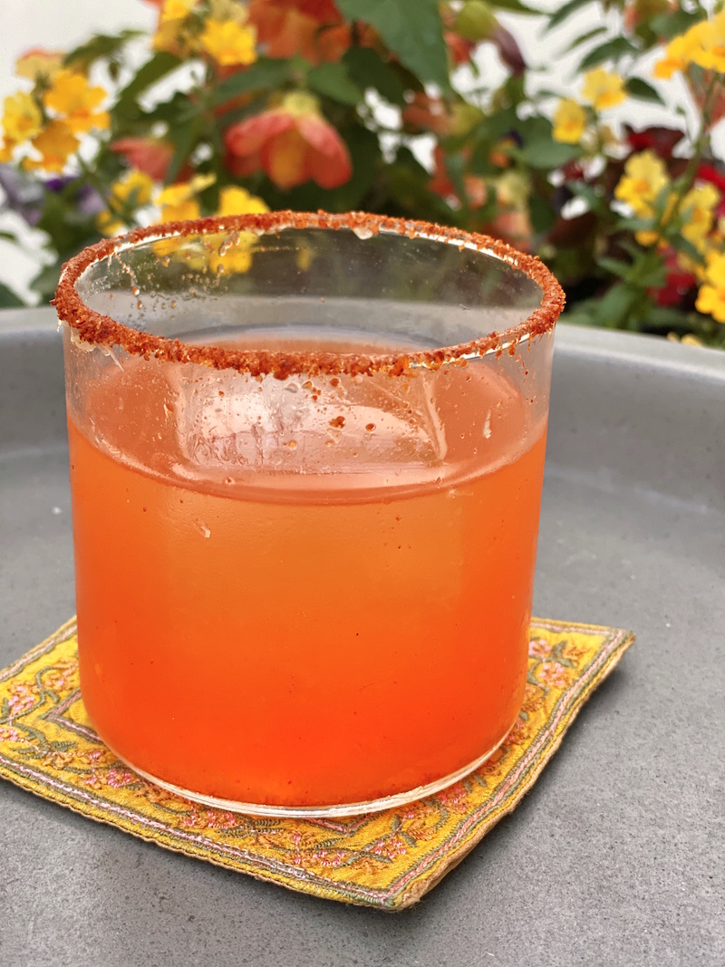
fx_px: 1452
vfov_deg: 36.8
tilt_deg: -24.5
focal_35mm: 52
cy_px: 484
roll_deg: -3.3
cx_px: 362
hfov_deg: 28.0
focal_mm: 6
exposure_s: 1/122
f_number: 2
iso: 160
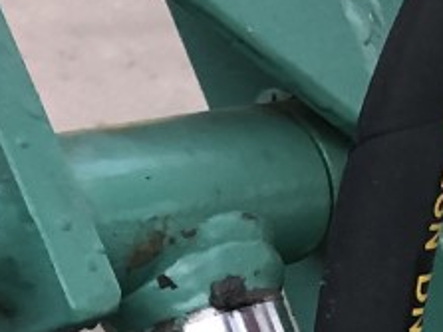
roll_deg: -12.1
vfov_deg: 7.8
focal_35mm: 181
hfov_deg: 9.8
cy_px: 714
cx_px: 1007
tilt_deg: -27.4
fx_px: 2315
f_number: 1.8
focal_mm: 4
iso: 32
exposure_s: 1/30
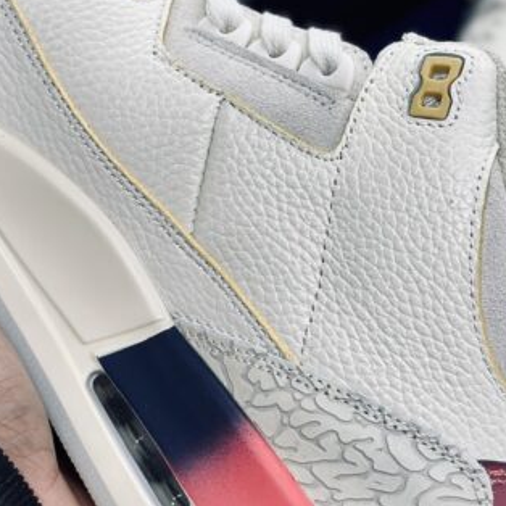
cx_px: 195
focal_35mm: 126
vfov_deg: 13.8
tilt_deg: -54.7
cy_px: 254
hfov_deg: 13.8
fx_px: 2084
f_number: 1.78
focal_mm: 6.86
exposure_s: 1/102
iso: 64
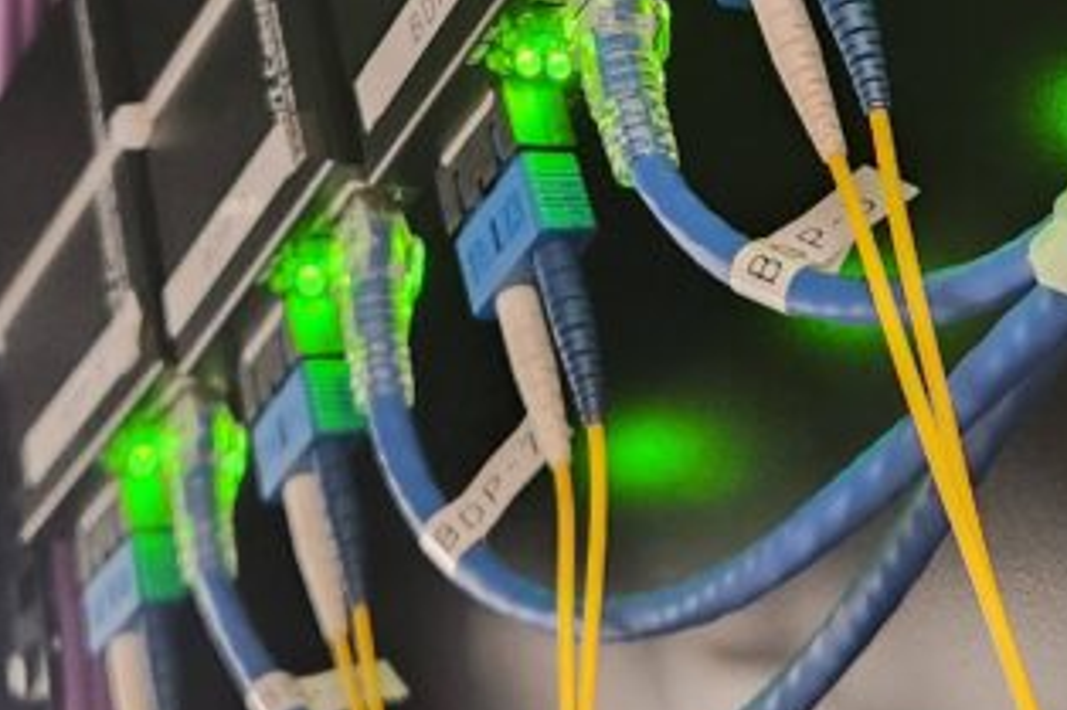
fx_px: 2311
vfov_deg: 16.8
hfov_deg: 26.0
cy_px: -116
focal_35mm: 78
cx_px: 622
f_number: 1.8
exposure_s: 1/25
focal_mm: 5.4
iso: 800
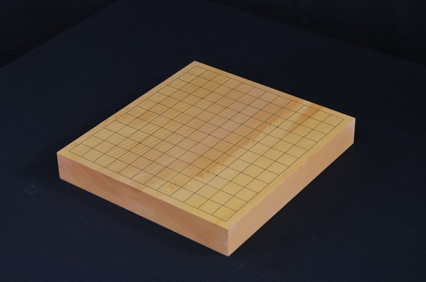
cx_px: 213
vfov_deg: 15.6
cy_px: 141
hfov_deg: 23.4
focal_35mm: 87
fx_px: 1028
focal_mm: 58
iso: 400
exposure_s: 1/30
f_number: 8
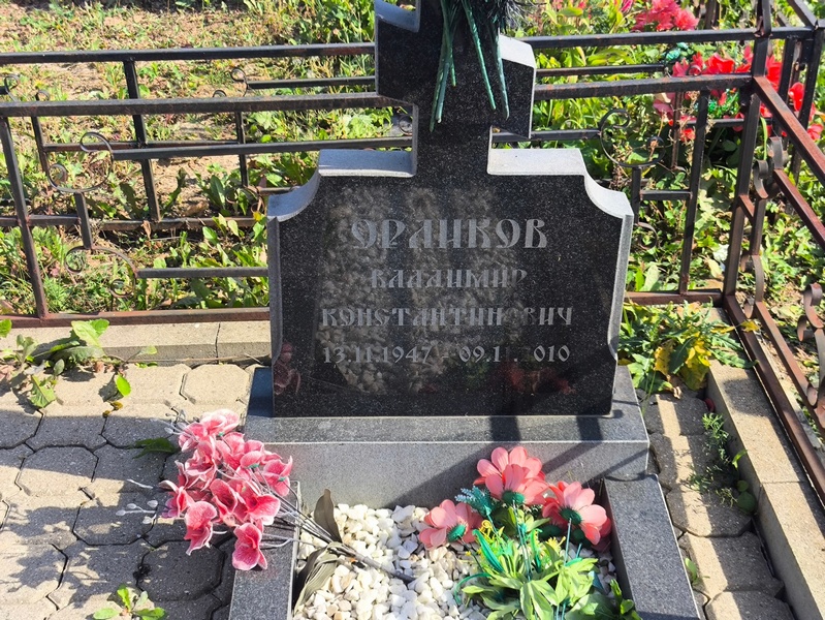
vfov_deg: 29.1
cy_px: 310
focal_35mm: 50
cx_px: 412
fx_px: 1192
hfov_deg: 38.2
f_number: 1.7
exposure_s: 1/772
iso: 50
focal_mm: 4.71
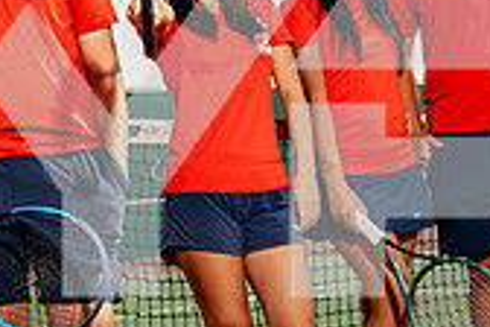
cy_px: 145
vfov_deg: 12.0
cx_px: 233
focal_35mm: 114
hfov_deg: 17.9
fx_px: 1552
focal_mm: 33
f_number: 5.6
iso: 100
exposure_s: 1/640
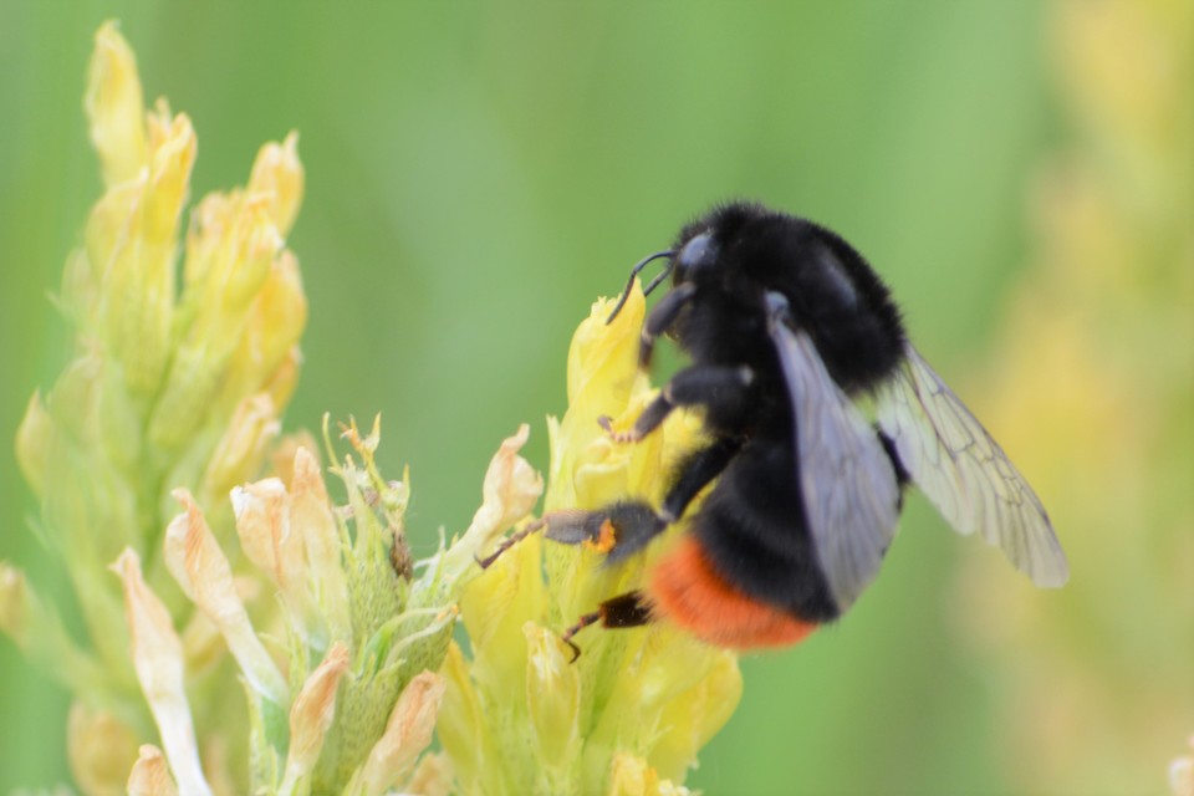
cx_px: 597
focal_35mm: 450
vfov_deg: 3.1
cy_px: 398
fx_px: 14924
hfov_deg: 4.6
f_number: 8
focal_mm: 300
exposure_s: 1/125
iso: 360
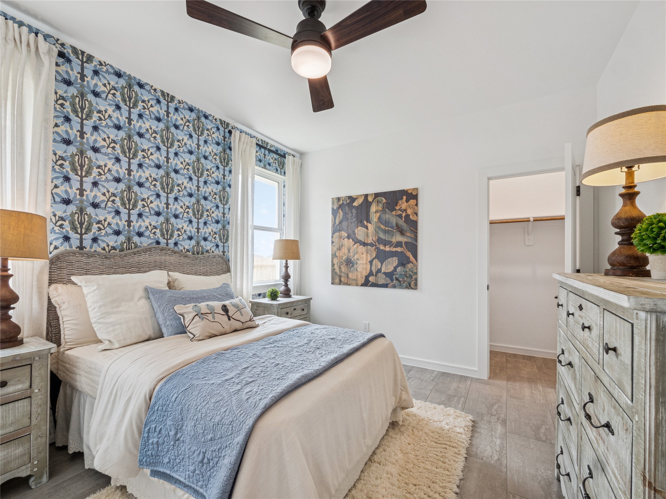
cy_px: 250
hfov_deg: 102.1
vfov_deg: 85.7
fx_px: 269
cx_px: 333
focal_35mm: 14
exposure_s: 1/15
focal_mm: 7
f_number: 11
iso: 200
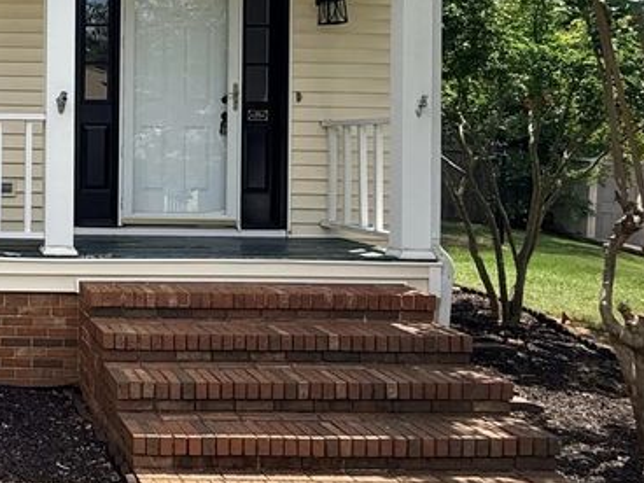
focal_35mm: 39
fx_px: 726
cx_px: -103
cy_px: 49
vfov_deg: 34.7
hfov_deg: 37.7
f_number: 2.2
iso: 50
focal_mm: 2.22
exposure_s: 1/1017
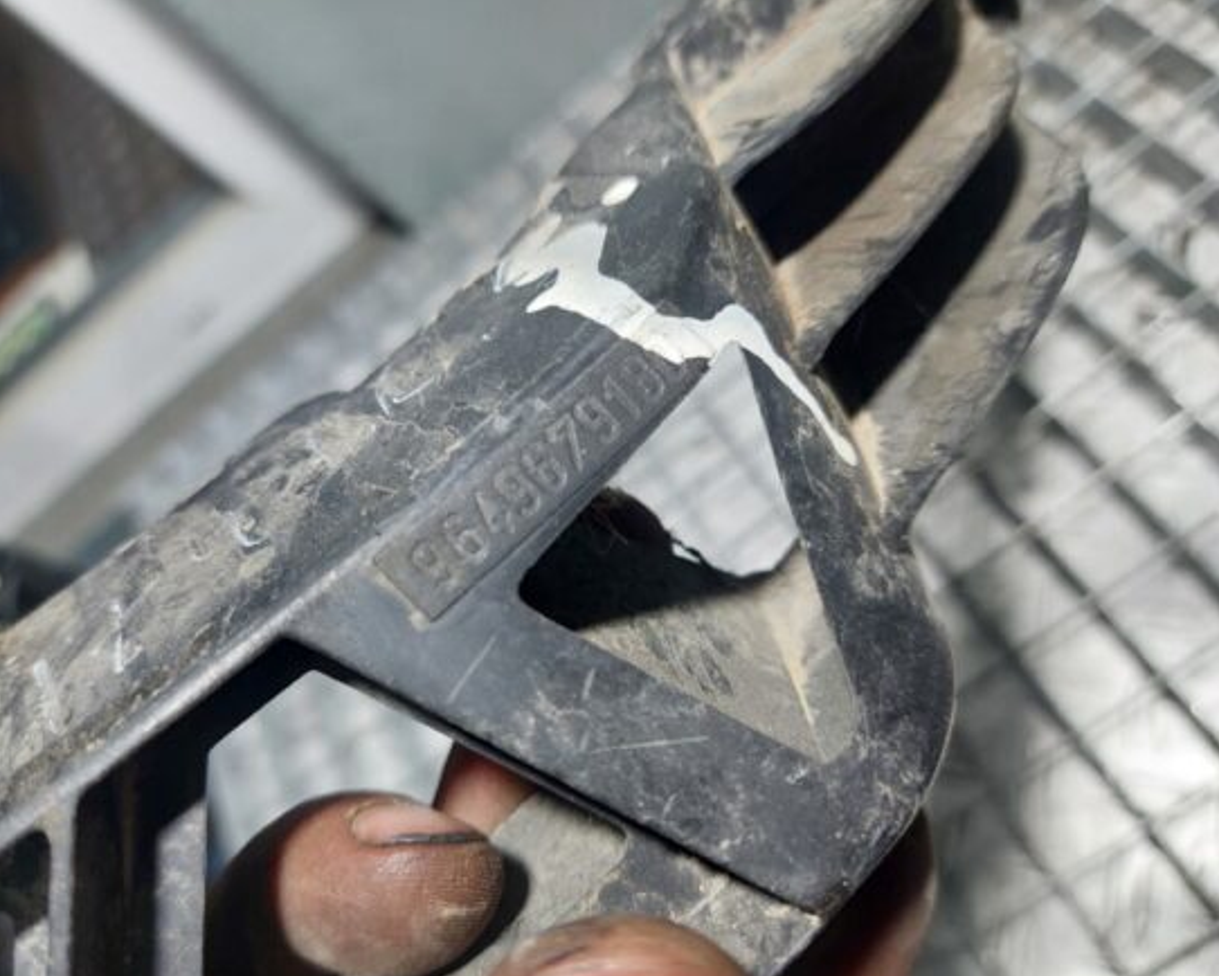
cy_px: 499
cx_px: 565
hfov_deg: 64.0
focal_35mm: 27
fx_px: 974
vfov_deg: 53.2
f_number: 1.8
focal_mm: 5.23
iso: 50
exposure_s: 1/50
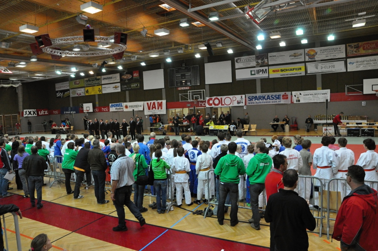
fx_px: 267
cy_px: 126
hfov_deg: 70.5
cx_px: 189
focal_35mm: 26
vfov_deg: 50.3
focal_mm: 17
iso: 2500
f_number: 7.1
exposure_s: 1/200
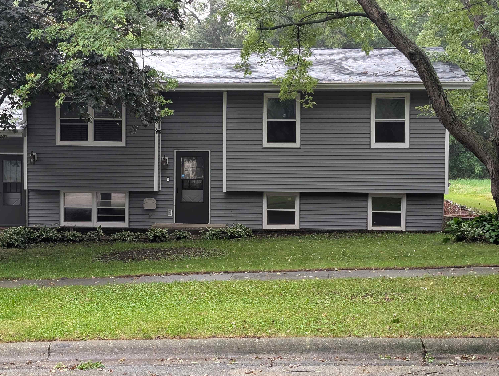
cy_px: 191
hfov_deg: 38.1
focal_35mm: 50
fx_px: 722
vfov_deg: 29.2
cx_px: 251
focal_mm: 6.9
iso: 187
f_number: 1.68
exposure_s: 1/271
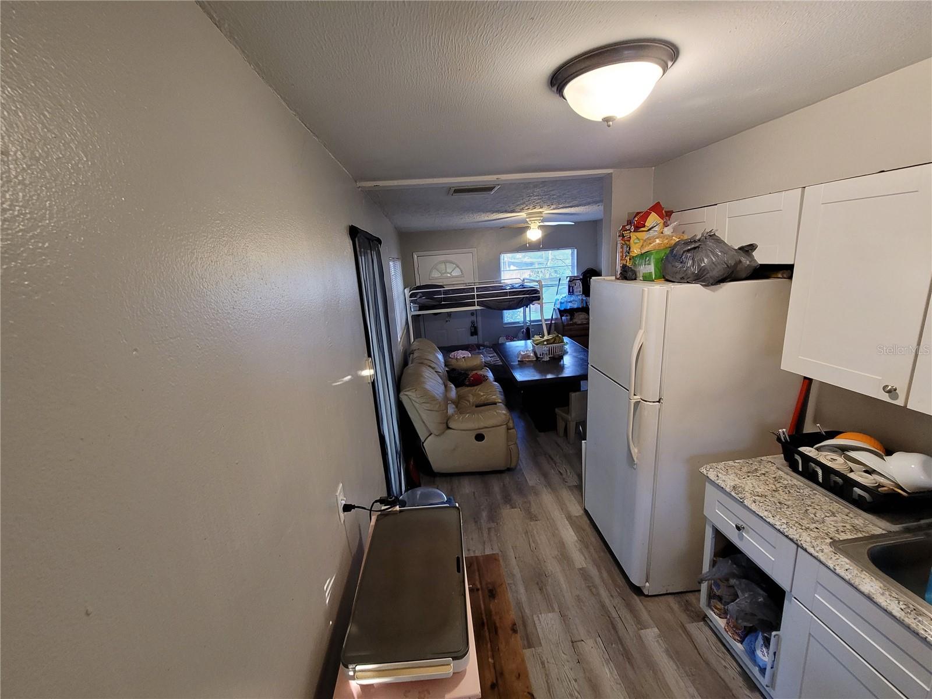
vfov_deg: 89.9
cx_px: 466
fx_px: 350
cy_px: 350
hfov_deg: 106.2
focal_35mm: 13
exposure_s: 1/60
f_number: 2.2
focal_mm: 2.2
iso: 400
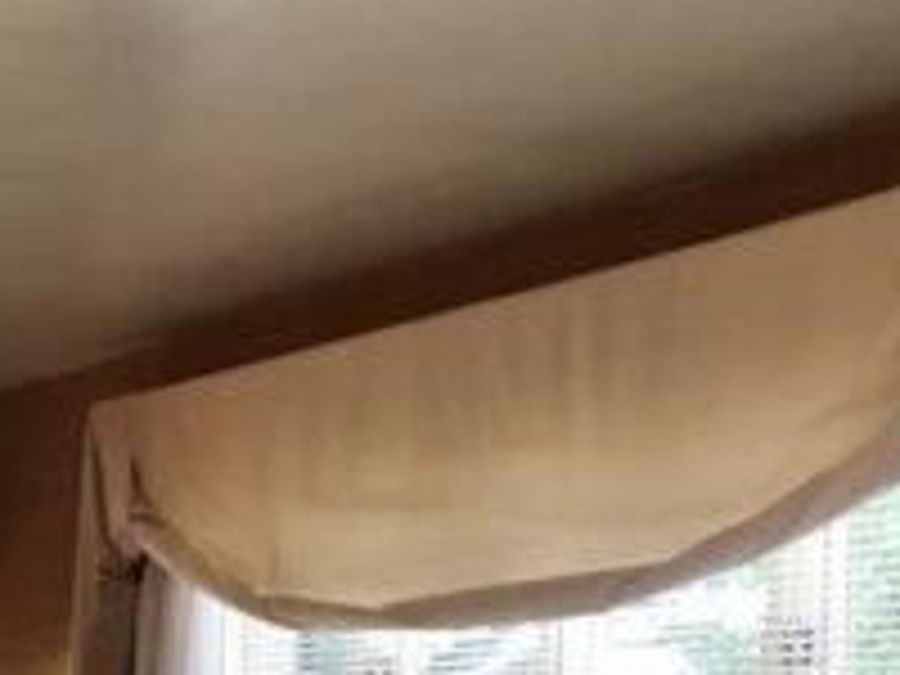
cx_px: -230
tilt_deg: -5.9
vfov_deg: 12.5
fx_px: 2912
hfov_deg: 16.7
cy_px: 1066
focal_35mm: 112
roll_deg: +0.9
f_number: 1.8
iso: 40
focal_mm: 3.99
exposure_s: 1/17
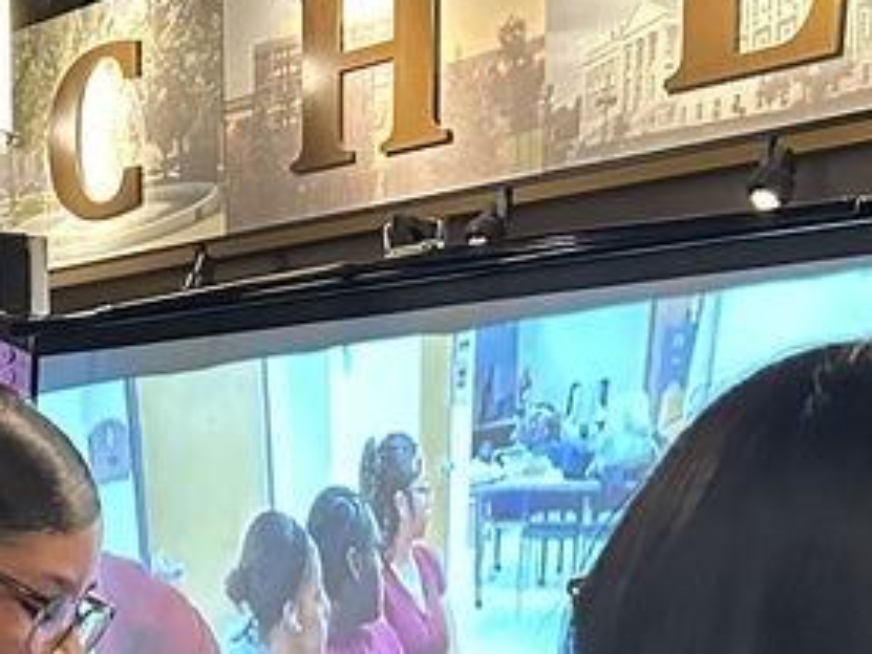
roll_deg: +1.6
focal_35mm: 96
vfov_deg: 14.5
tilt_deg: -6.1
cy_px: 937
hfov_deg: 19.6
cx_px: -60
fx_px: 2419
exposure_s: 1/40
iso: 500
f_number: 1.5
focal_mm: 5.7
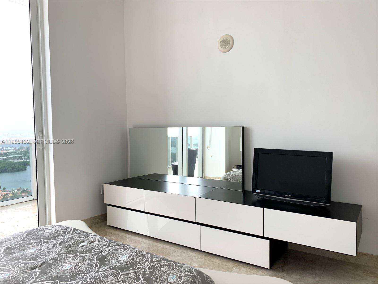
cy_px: 142
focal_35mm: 26
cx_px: 189
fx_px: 284
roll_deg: +0.8
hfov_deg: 67.3
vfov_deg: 53.1
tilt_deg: -1.9
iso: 32
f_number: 1.8
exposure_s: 1/122
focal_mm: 4.25
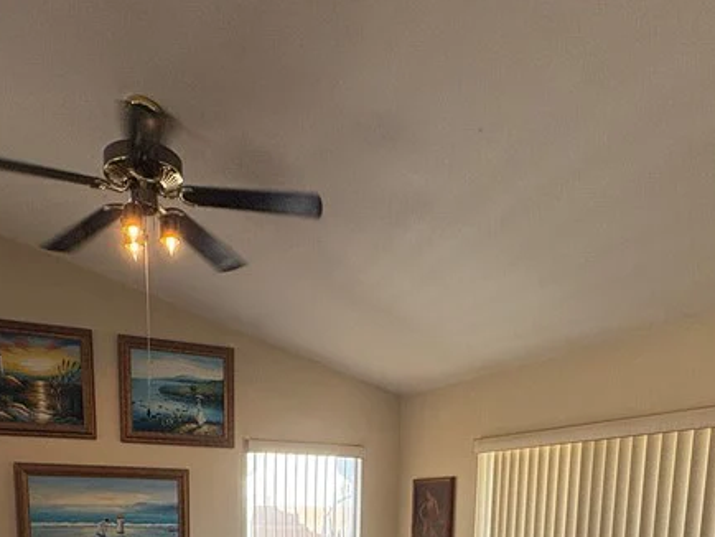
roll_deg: -0.7
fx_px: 682
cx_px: 318
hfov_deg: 55.2
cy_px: 619
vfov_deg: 35.4
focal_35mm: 33
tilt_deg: -8.1
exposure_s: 1/120
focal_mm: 2.22
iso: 200
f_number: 2.2
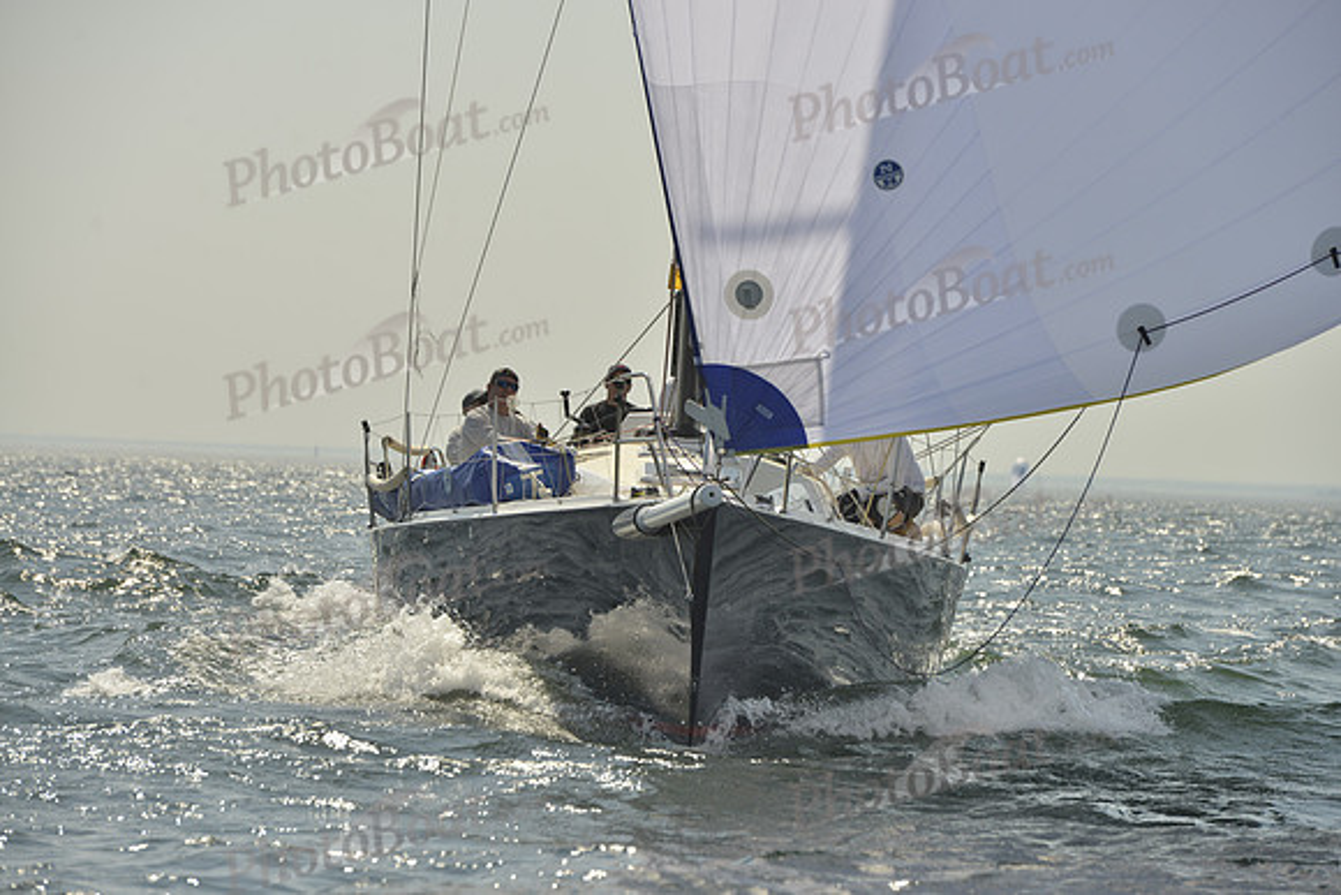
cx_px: 670
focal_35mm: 180
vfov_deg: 7.6
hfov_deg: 11.4
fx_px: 6706
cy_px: 448
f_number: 9
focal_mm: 180
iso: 200
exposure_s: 1/1250
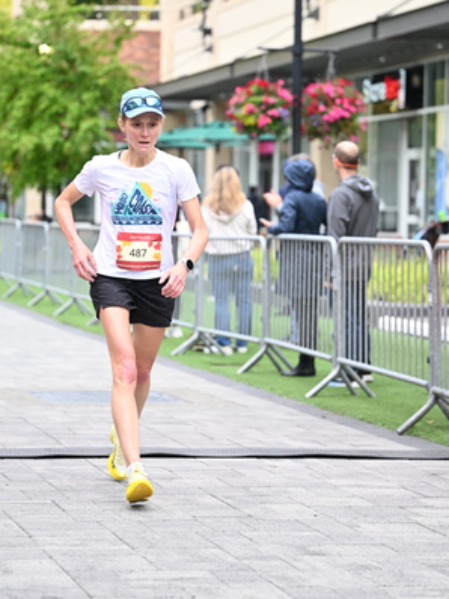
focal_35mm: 120
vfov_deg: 16.4
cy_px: 234
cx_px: 213
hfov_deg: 12.4
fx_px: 2074
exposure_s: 1/1250
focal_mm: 90
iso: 1250
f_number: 2.8
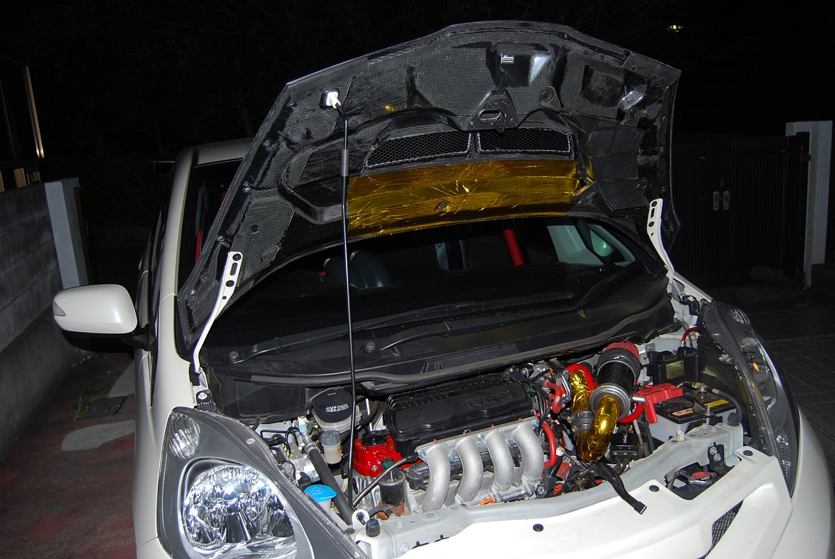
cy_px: 280
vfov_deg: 45.8
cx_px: 418
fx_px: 662
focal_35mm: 28
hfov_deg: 64.5
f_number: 3.5
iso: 200
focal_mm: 19
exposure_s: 1/60
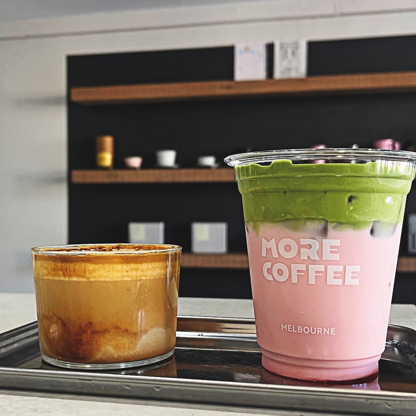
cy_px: 233
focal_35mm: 42
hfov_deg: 40.0
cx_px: 184
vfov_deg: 40.0
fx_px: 571
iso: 64
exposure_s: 1/50
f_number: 1.6
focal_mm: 5.1
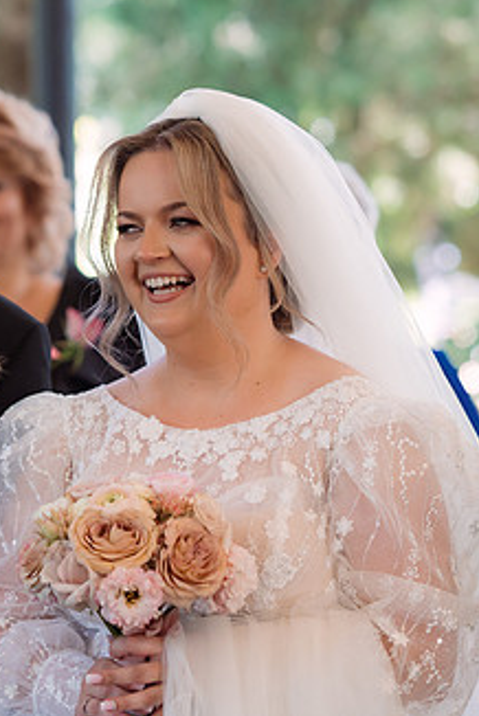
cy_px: 417
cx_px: 97
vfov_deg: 13.6
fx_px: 3007
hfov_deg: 9.1
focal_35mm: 151
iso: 1250
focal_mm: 85
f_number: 2.8
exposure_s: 1/400
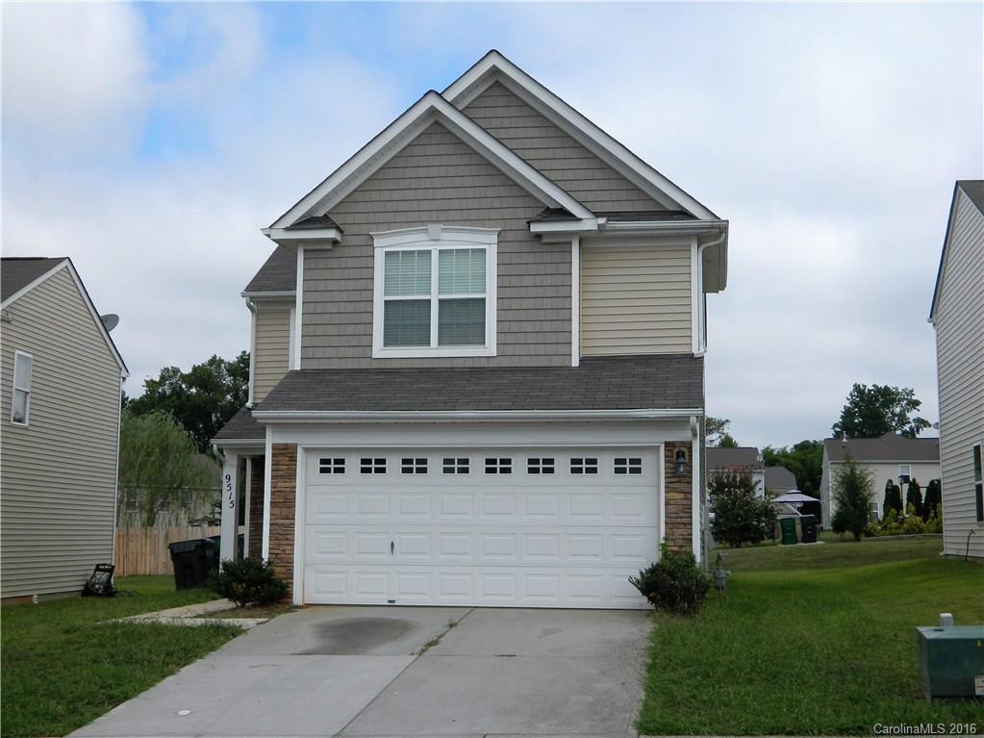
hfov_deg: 40.4
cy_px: 369
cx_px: 492
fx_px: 1336
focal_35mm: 47
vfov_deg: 30.9
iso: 80
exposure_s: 1/160
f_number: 10.2
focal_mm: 8.4
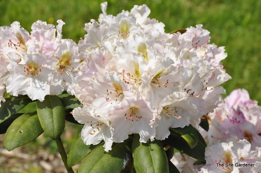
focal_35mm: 158
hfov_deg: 13.1
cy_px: 86
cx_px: 130
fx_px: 1141
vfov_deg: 8.7
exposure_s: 1/500
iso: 200
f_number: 11
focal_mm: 105
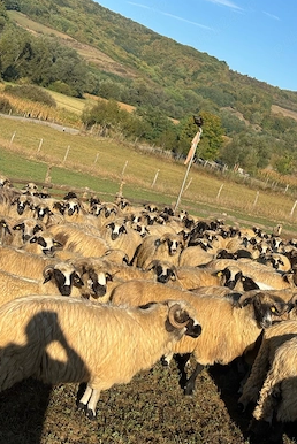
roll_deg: -22.5
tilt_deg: -9.4
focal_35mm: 56
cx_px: 153
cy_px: 220
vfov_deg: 35.6
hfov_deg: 24.2
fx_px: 692
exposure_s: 1/2451
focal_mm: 5.96
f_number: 1.6
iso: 32
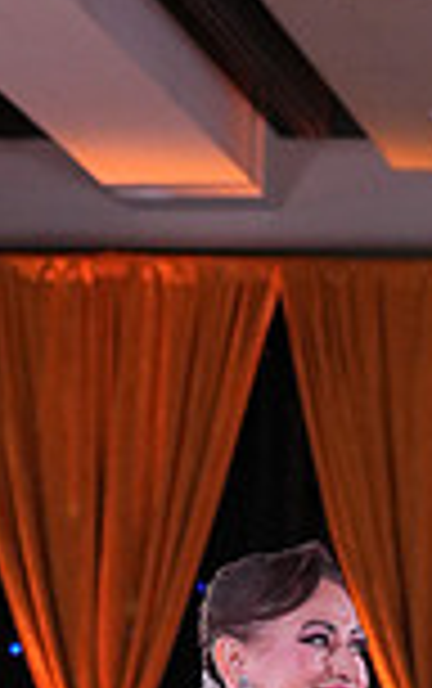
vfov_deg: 9.7
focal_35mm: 205
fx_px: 3851
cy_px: 1210
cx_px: 650
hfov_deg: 6.3
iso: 2000
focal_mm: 53
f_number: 4
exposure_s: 1/400
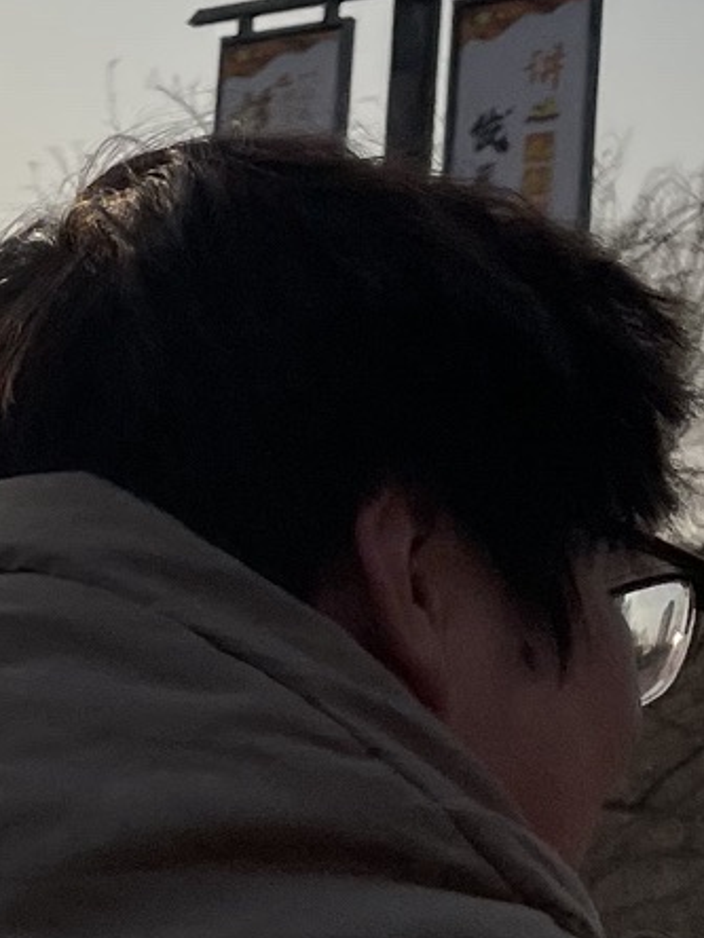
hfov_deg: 11.9
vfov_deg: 16.7
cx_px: -463
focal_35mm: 117
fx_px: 3173
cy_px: 708
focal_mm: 4.2
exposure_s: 1/9091
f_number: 1.6
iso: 32
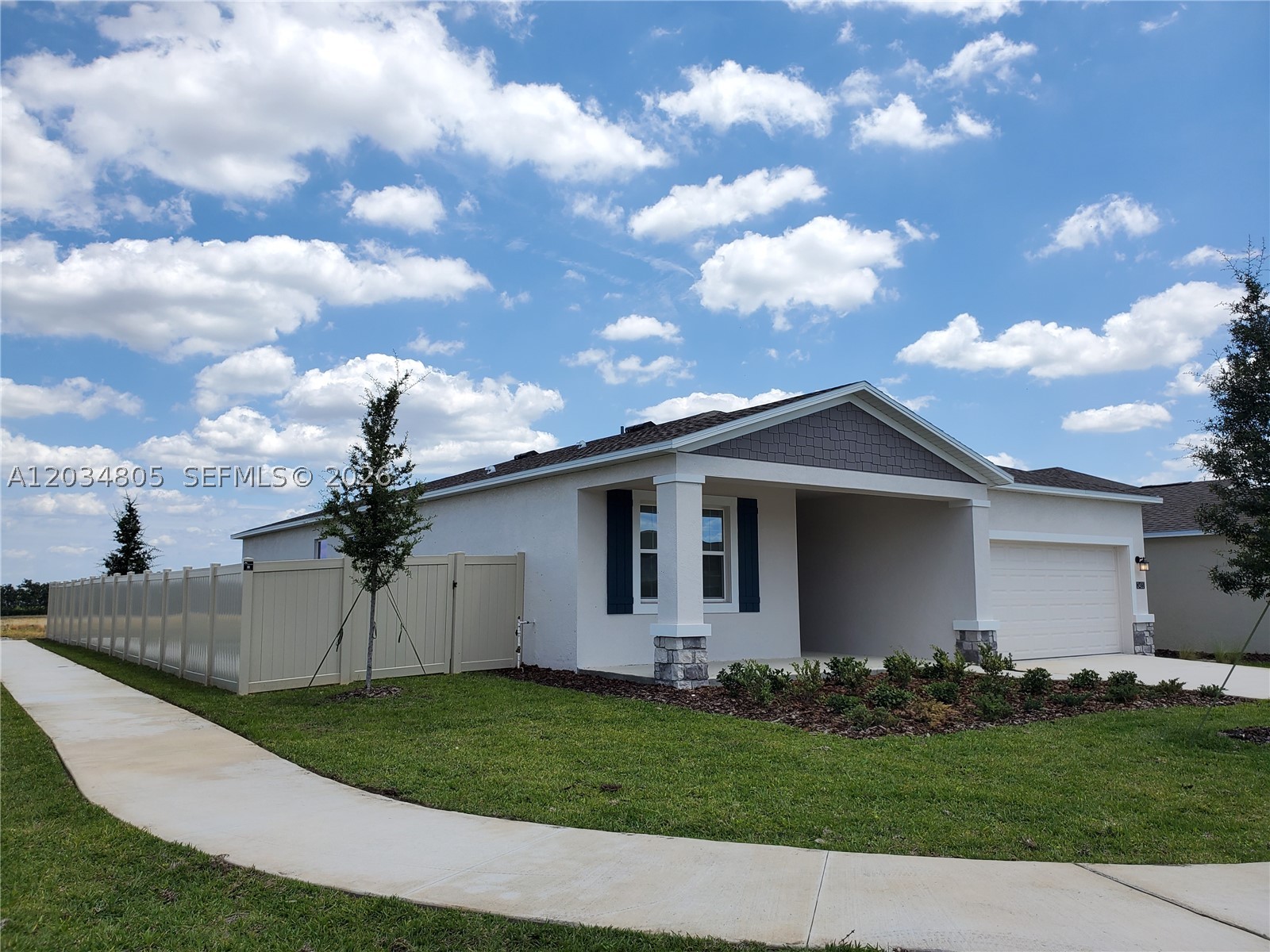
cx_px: 635
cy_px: 476
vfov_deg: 53.1
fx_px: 954
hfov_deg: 67.3
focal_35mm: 26
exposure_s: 1/2193
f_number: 2.4
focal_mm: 4.3
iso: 50
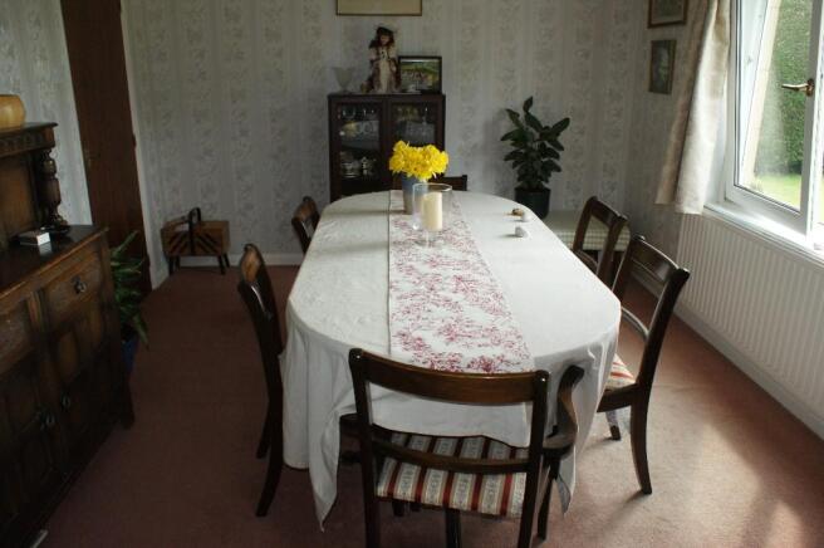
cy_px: 274
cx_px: 412
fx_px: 617
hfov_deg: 67.4
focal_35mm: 27
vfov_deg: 47.8
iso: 640
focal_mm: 18
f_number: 5.6
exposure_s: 1/100
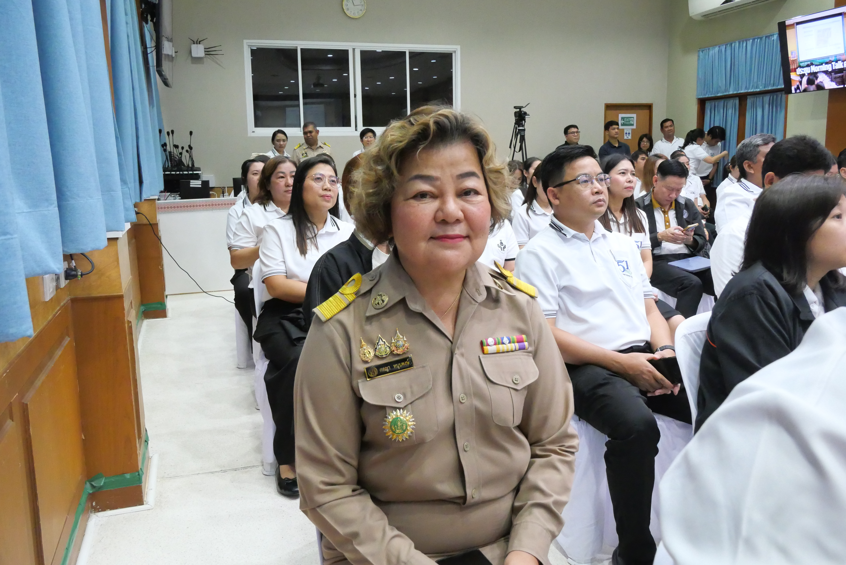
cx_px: 423
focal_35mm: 31
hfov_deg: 60.3
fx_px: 729
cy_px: 282
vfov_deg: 42.4
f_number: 5.6
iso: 5000
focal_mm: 15
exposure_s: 1/60
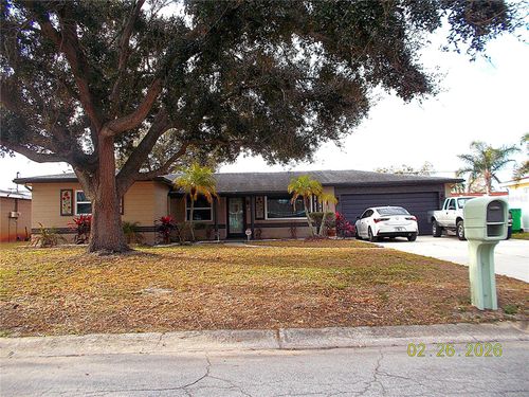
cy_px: 198
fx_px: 443
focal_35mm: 29
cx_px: 264
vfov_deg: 48.2
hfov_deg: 61.7
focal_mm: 4.1
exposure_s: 1/250
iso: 80
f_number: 3.3
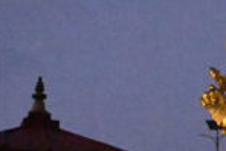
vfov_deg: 8.3
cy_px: 118
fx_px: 1034
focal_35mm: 165
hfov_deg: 12.2
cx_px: 266
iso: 51200
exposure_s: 1/1600
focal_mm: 32.5
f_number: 5
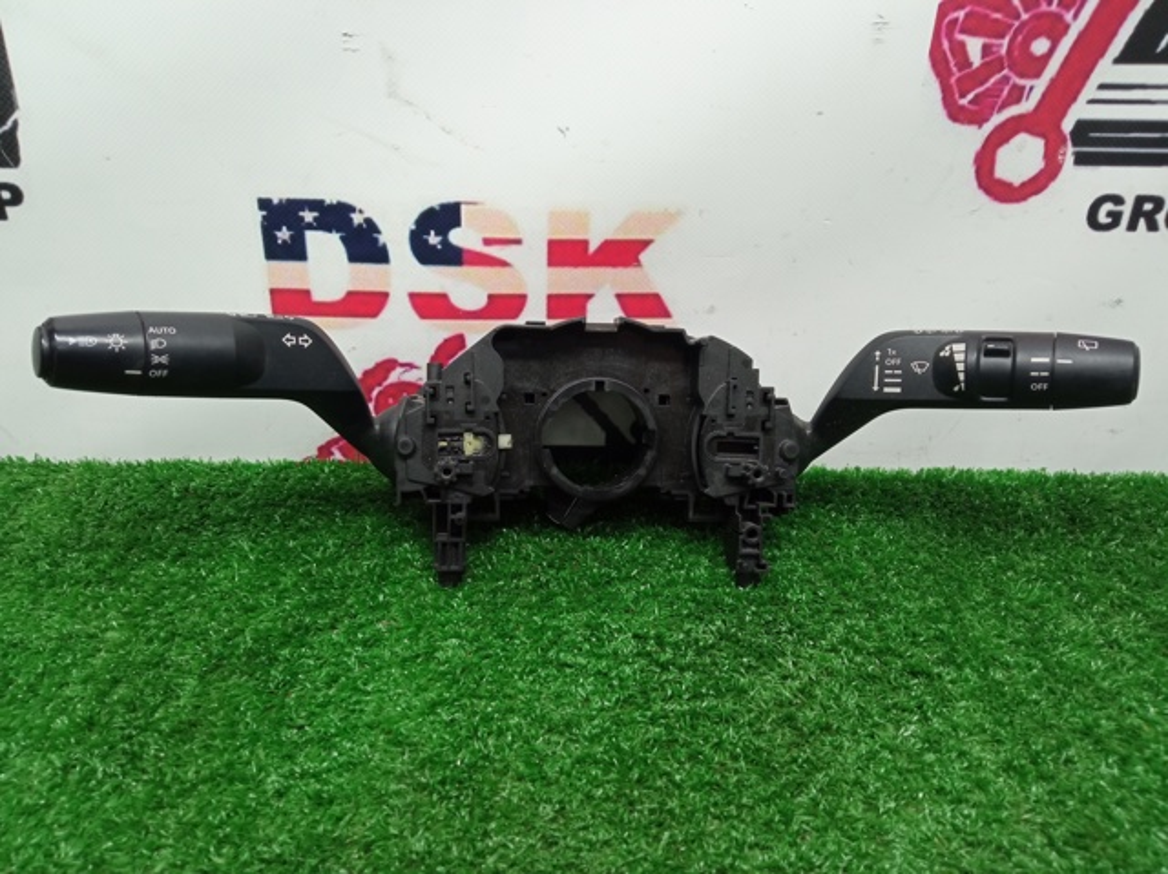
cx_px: 584
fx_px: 910
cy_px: 437
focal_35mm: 27
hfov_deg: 65.4
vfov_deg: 51.3
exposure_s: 1/33.3
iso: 283
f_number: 2.2
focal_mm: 3.79
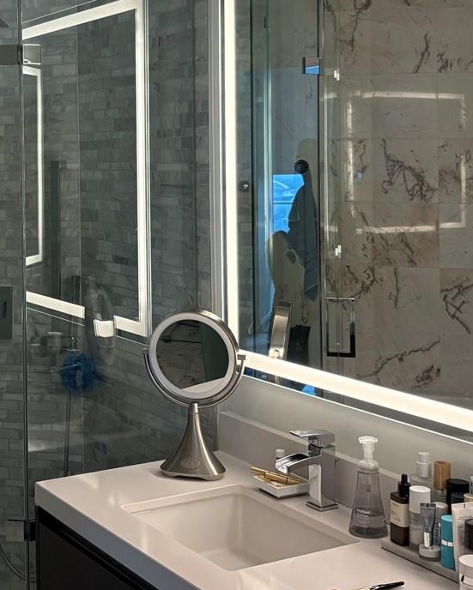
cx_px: 104
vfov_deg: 31.6
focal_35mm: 59
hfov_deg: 25.4
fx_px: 1032
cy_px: 174
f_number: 1.6
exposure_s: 1/120
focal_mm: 5.96
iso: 200
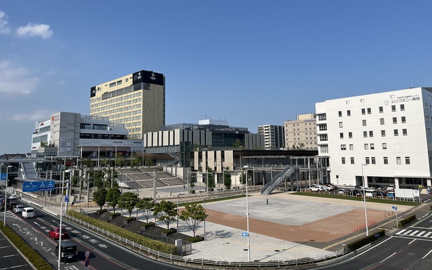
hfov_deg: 66.5
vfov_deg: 44.3
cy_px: 107
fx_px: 330
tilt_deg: +9.2
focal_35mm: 28
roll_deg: +1.3
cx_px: 217
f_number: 1.6
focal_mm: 5.1
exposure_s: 1/4484
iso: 50
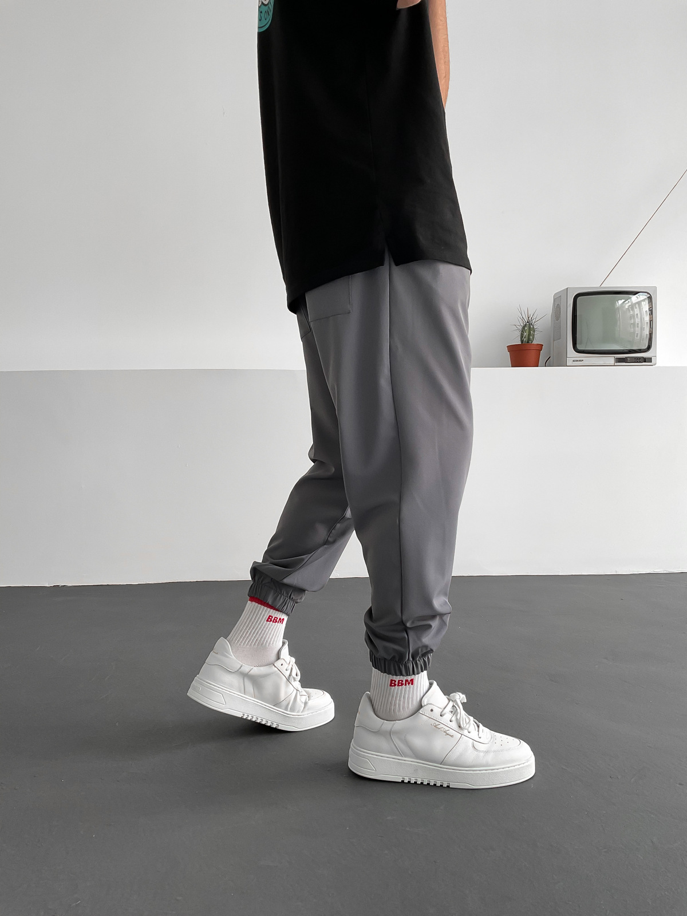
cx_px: 344
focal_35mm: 29
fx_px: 767
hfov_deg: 48.2
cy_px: 458
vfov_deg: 61.7
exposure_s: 1/120
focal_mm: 3
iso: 32
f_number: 1.8
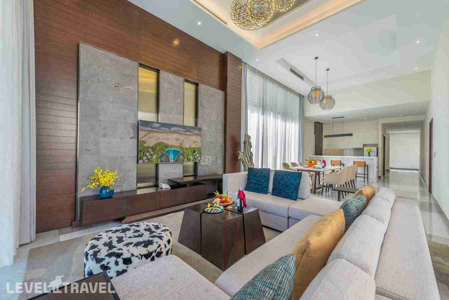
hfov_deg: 100.4
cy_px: 150
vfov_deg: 77.4
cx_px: 224
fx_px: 187
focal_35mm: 15
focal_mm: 15
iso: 100
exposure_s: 1/60
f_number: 8
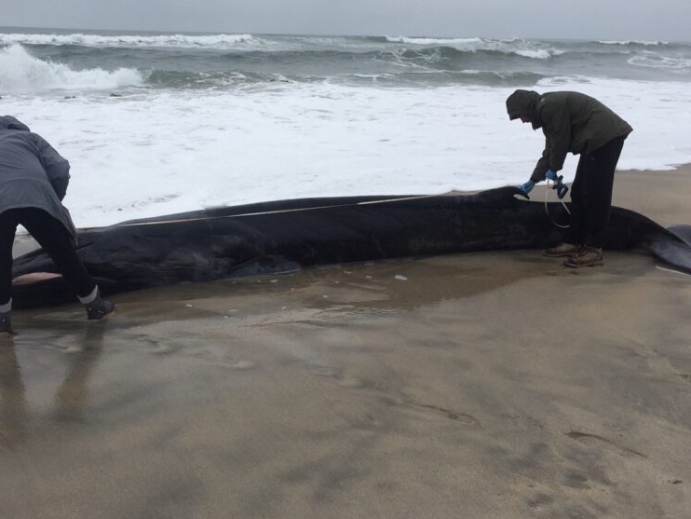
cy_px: 225
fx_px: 799
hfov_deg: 46.5
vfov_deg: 35.9
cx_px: 274
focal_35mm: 40
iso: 32
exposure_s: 1/719
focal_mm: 4.15
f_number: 2.2
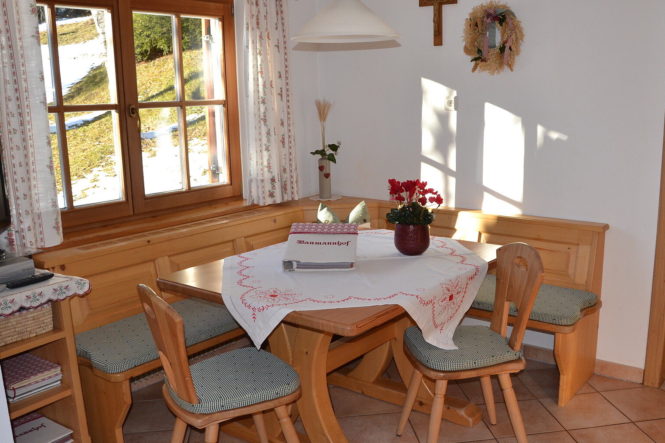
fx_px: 628
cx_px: 365
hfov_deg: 55.7
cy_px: 237
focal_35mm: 34
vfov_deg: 38.8
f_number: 5.6
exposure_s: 1/200
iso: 400
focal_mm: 18
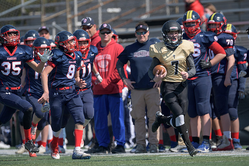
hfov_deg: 2.8
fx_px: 5015
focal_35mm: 725
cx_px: 176
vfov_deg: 1.9
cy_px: 74
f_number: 4
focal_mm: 500
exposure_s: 1/2000
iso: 250
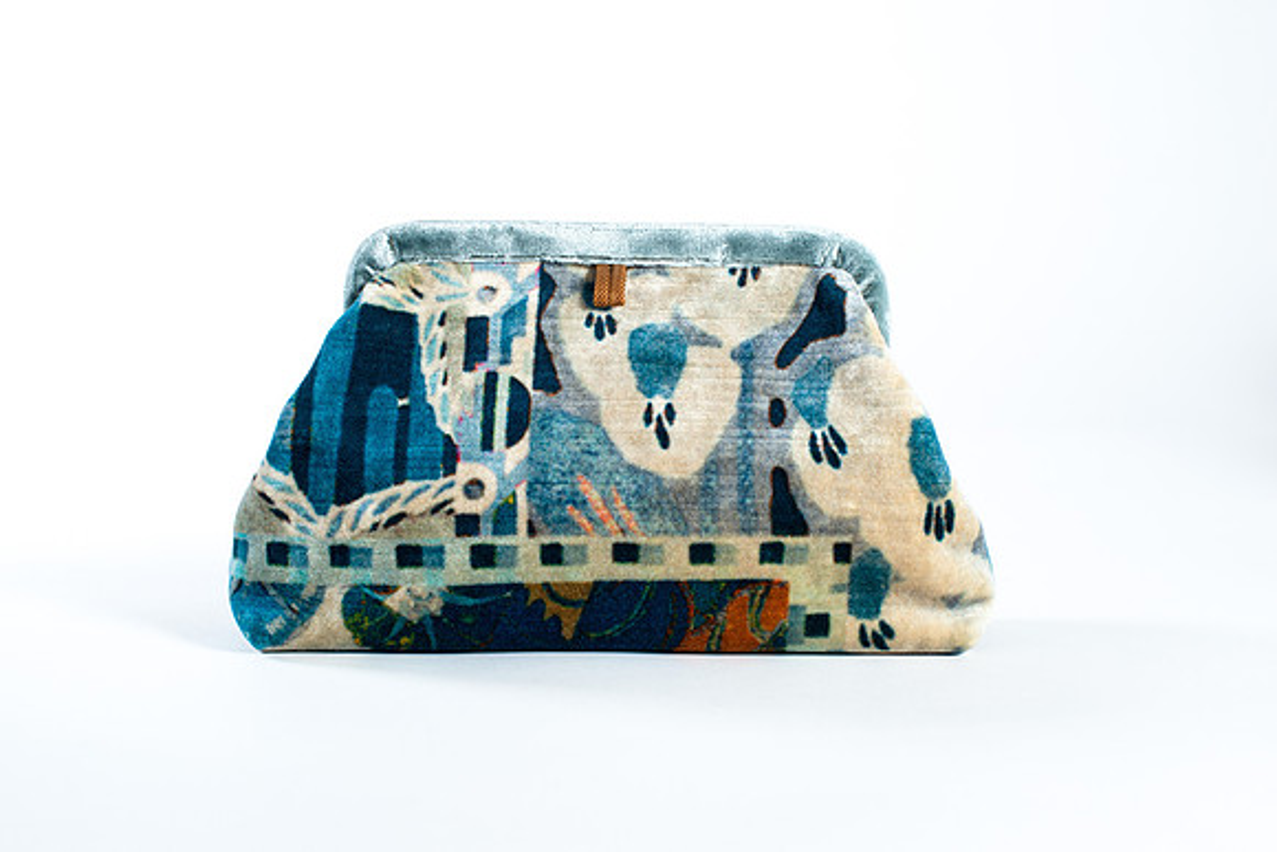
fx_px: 1774
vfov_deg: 27.0
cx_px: 638
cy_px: 426
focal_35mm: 50
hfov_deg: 39.6
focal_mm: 50
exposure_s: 1/200
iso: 200
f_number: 6.3
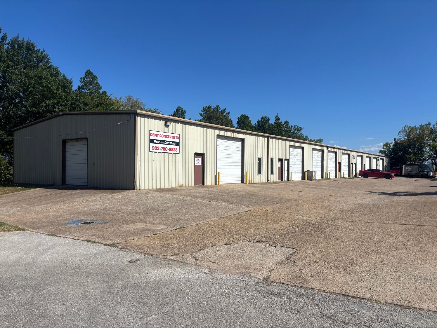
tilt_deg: +0.0
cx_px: 218
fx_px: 328
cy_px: 164
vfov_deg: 53.1
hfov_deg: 67.3
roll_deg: -0.1
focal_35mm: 26
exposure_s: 1/6329
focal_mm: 5.96
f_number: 1.6
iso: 50
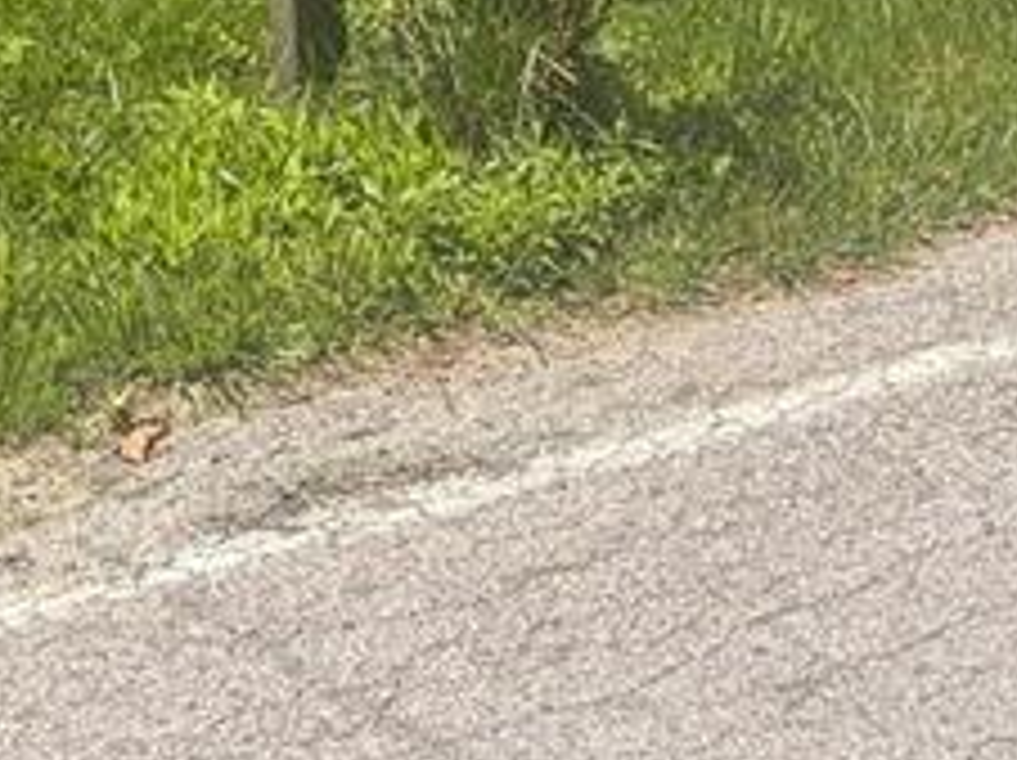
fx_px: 3463
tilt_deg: -2.6
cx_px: 194
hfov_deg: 16.6
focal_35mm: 118
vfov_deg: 11.3
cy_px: -769
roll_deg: +3.2
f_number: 1.6
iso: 50
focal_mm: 5.96
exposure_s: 1/2985
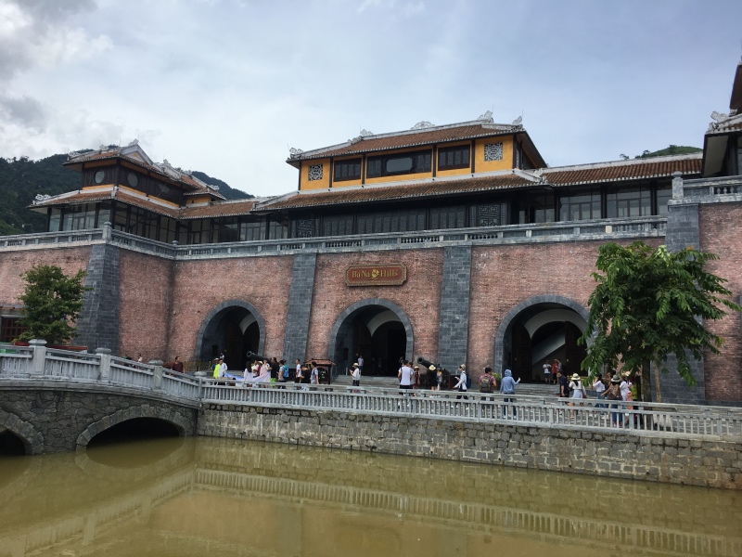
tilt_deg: +7.8
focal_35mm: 29
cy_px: 278
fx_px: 622
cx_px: 371
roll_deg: -1.6
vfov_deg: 48.2
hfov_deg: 61.7
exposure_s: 1/1261
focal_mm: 4.15
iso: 25
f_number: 2.2
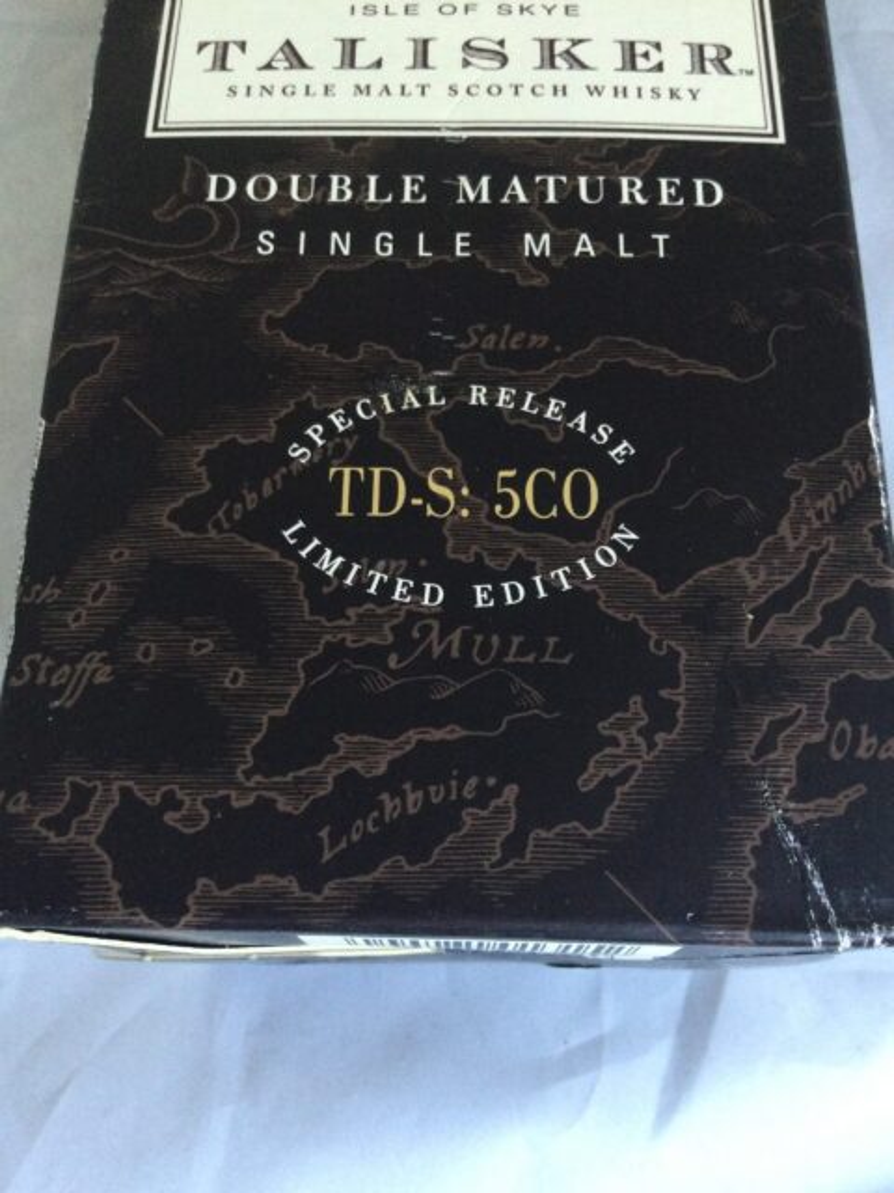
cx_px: 447
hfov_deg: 45.4
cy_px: 596
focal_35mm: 31
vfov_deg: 58.4
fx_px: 1067
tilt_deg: -72.6
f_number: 2.4
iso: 200
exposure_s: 1/33
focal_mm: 3.3
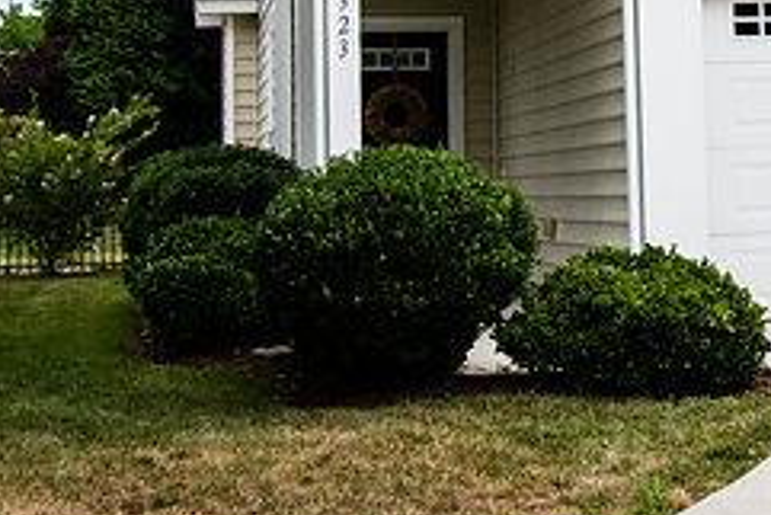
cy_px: -86
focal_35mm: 102
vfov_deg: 13.1
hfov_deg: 19.2
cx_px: 857
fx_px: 2186
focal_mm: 24
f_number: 3.5
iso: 800
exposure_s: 1/4000
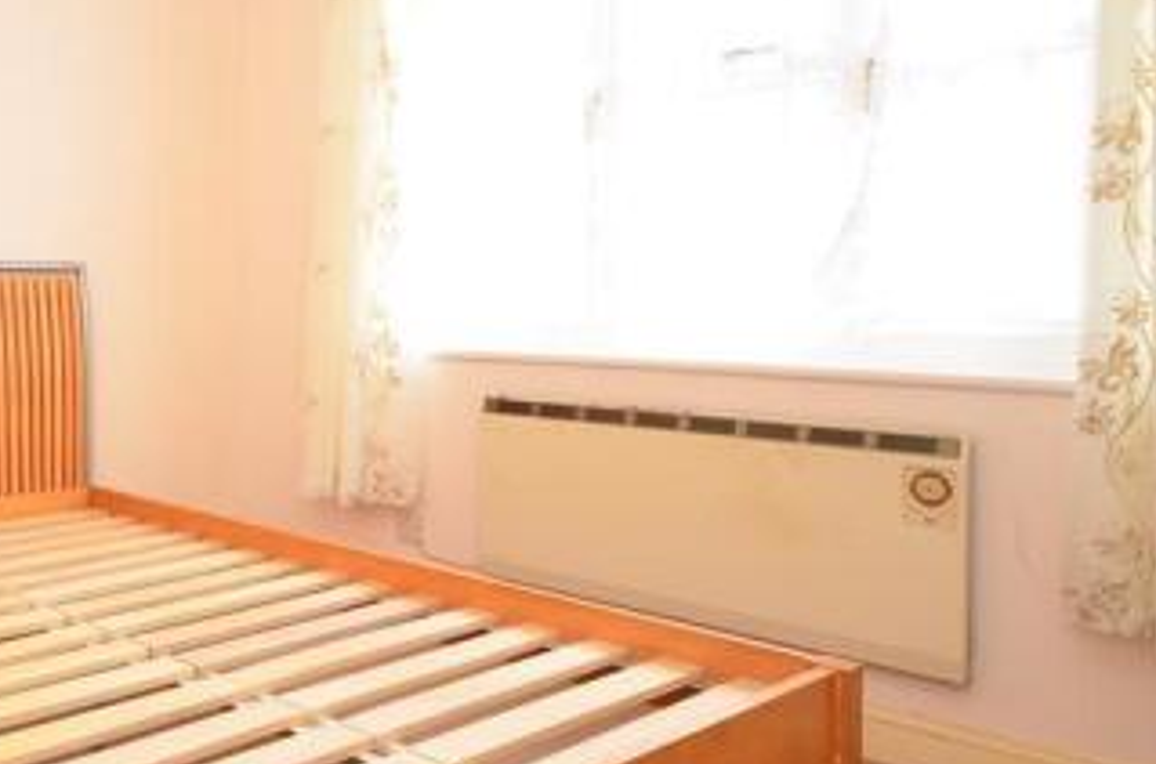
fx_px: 1138
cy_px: 293
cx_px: 29
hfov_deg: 46.2
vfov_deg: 37.0
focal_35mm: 36
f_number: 5
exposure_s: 1/5
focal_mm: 11.5
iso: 200
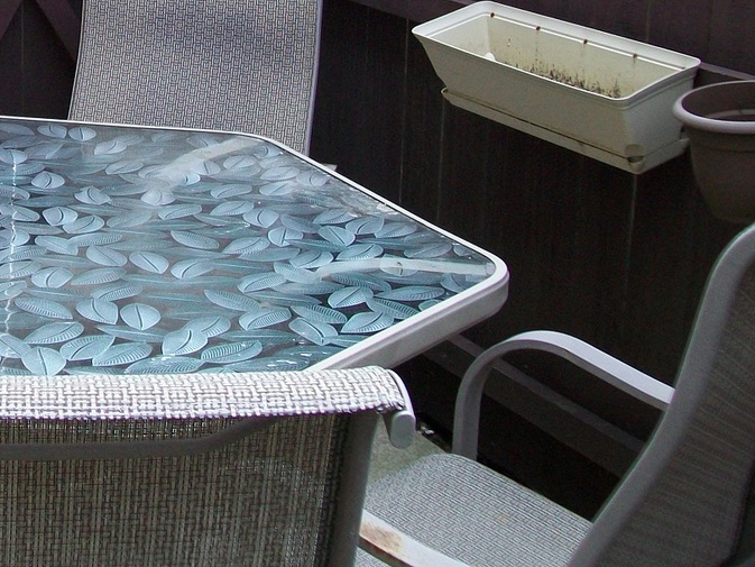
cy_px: -12
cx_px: -17
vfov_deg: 18.6
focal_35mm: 77
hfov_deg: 24.1
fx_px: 1680
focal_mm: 6
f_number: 2.7
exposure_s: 1/125
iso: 64
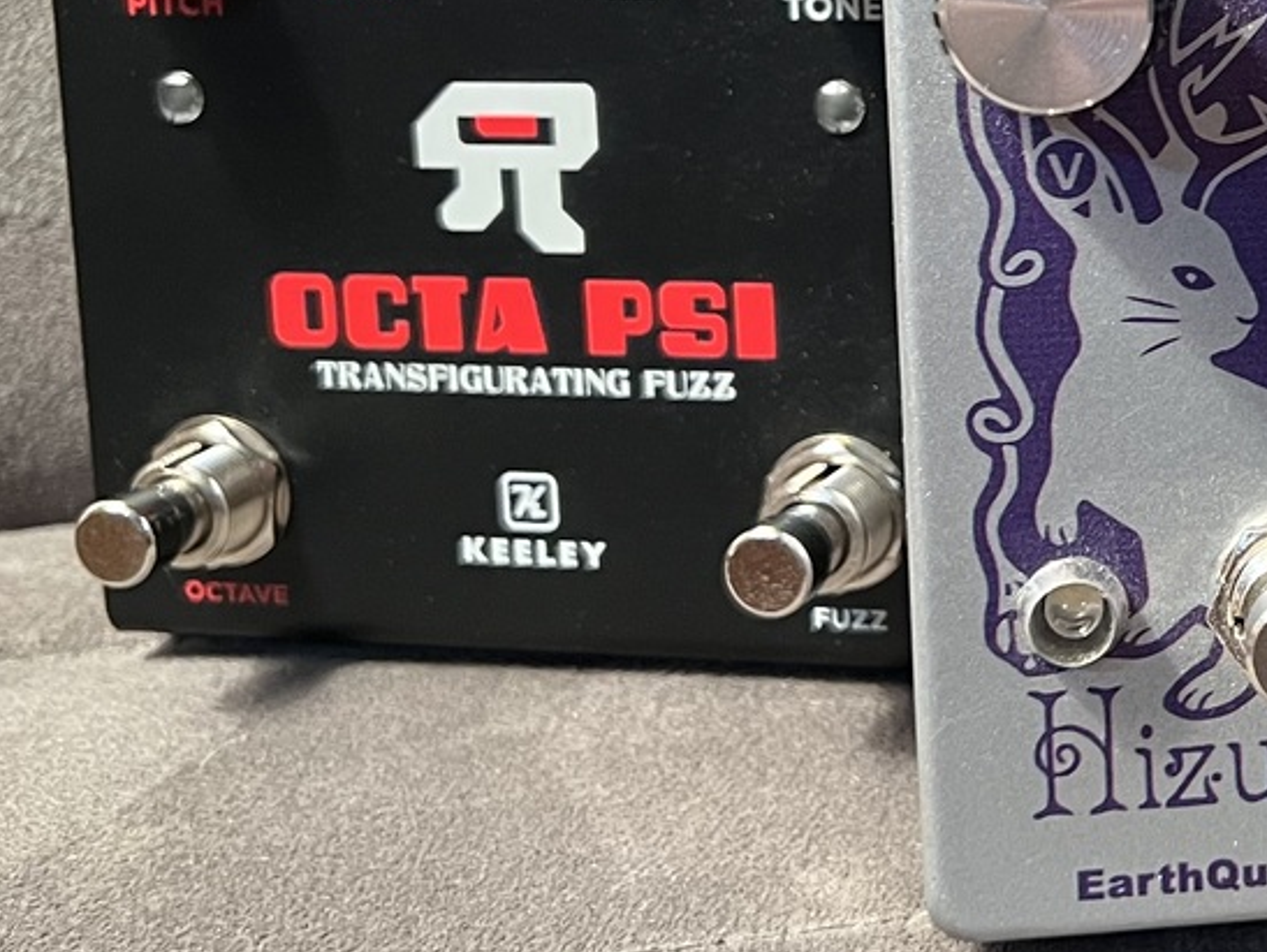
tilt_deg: -25.0
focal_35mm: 76
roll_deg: -1.4
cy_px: 5
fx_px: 2784
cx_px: 1499
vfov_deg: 18.9
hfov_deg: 23.5
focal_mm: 5.7
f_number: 1.5
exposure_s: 1/60
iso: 250
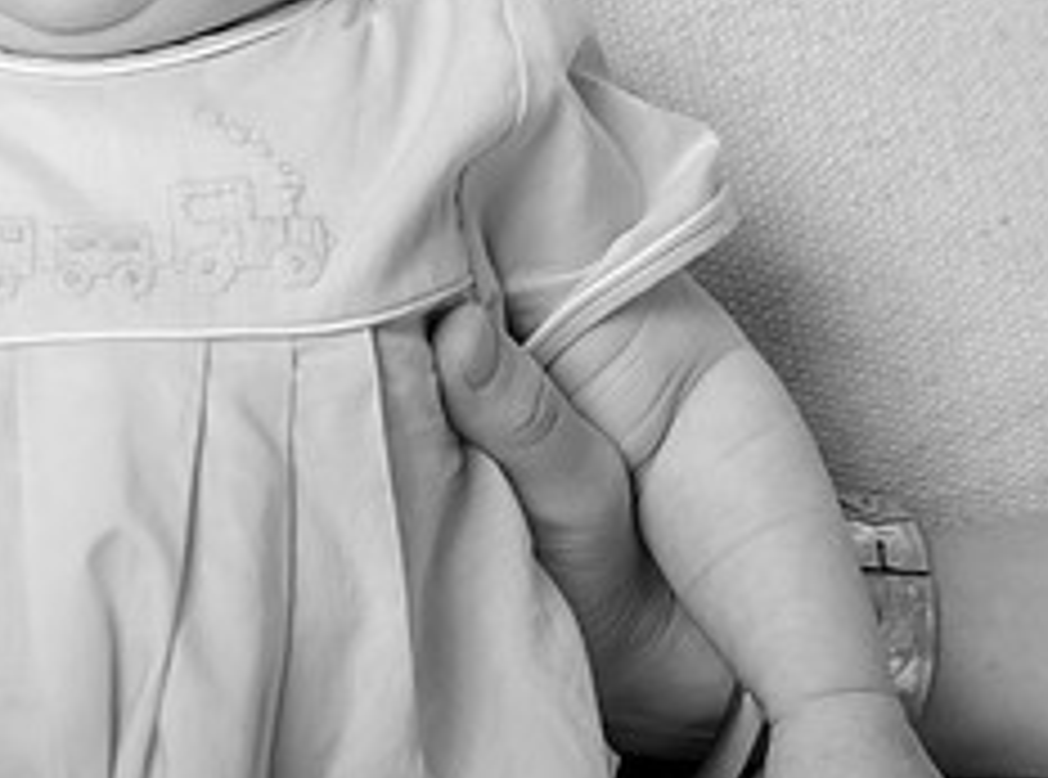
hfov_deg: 3.8
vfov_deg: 2.8
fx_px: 15717
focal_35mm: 521
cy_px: 72
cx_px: 359
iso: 250
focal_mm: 195
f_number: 5.6
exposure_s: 1/200
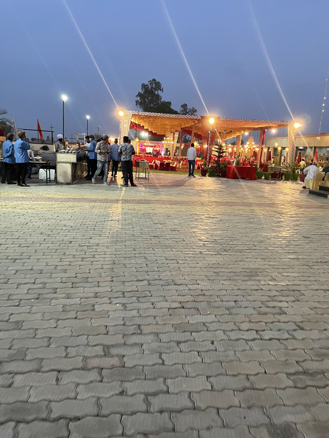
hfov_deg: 51.4
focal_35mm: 27
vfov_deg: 65.3
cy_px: 216
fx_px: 342
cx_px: 169
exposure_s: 1/51
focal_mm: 4.2
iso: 160
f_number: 1.6
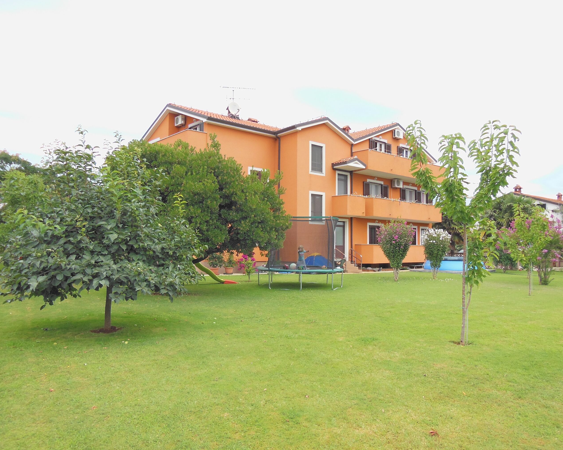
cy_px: 232
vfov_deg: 53.2
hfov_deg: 64.1
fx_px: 450
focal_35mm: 27
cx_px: 278
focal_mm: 4.5
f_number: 3.5
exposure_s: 1/500
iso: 125
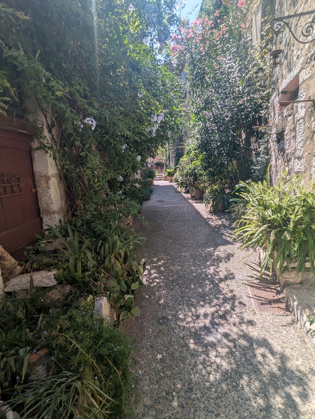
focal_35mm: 17
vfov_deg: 91.0
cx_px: 167
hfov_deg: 74.7
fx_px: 206
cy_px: 217
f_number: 2.2
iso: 45
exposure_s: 1/646
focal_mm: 2.35
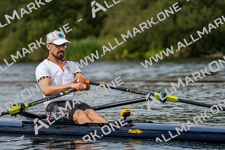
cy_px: 75
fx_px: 1707
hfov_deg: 7.5
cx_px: 112
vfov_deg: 5.0
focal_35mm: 273
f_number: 5.6
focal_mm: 273
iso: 400
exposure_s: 1/1600
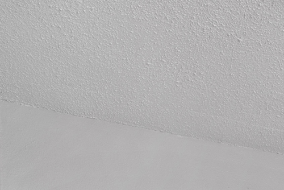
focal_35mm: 80
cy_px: 429
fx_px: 631
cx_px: 448
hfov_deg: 20.8
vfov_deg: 13.5
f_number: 9
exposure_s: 1/3
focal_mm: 16
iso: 640
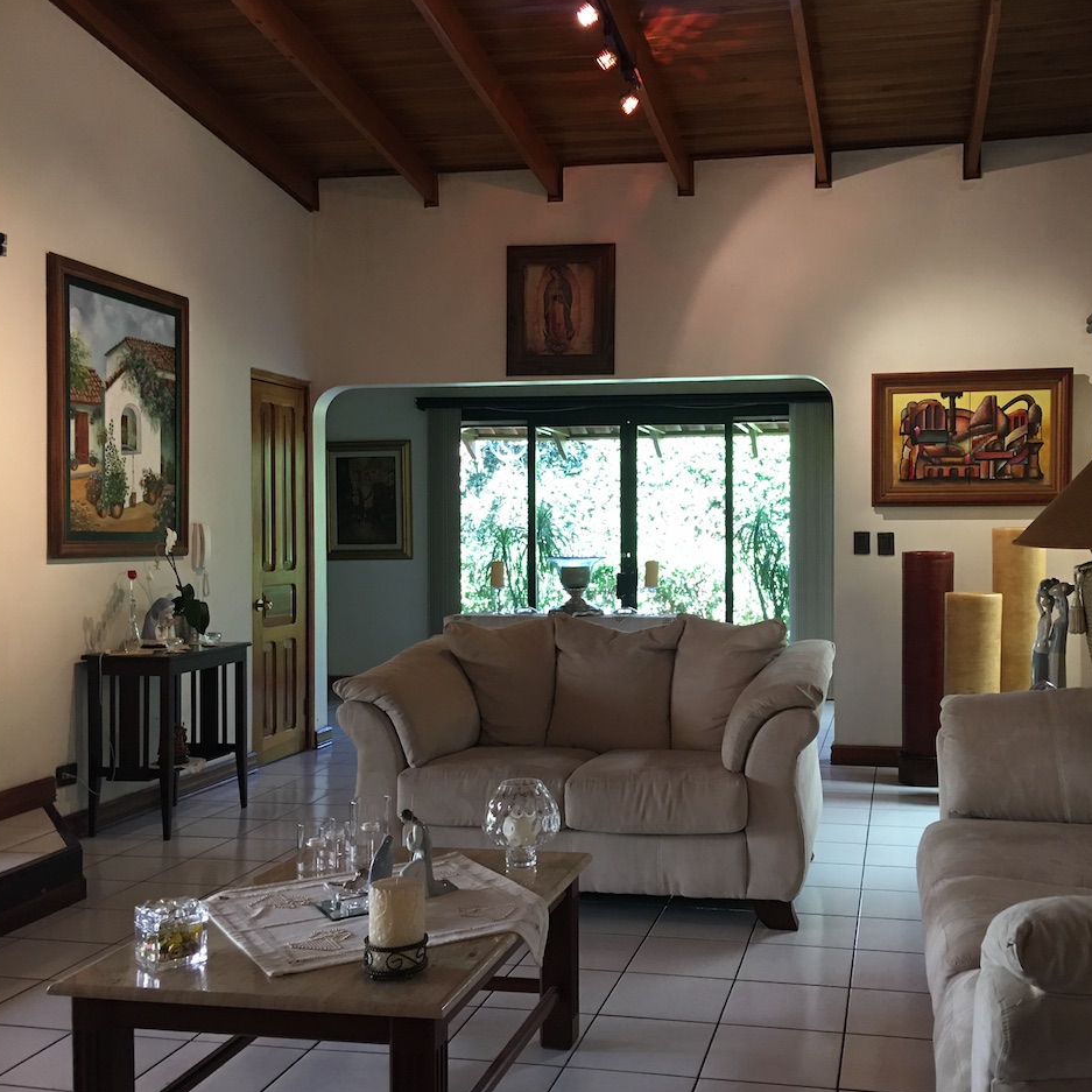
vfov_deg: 47.2
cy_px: 555
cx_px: 675
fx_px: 1249
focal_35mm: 35
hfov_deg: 46.8
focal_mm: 4.15
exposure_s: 1/15
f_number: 2.2
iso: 50
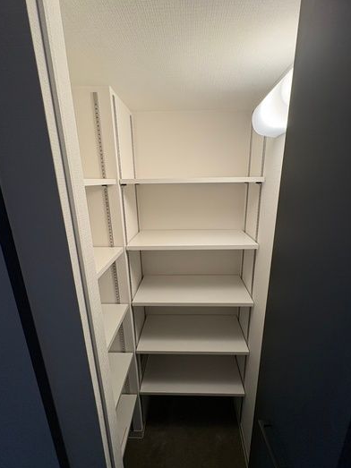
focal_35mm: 15
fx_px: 203
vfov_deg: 98.2
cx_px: 182
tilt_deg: -15.1
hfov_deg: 81.7
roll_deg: +1.5
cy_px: 235
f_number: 2.2
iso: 160
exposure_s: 1/60
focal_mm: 2.22
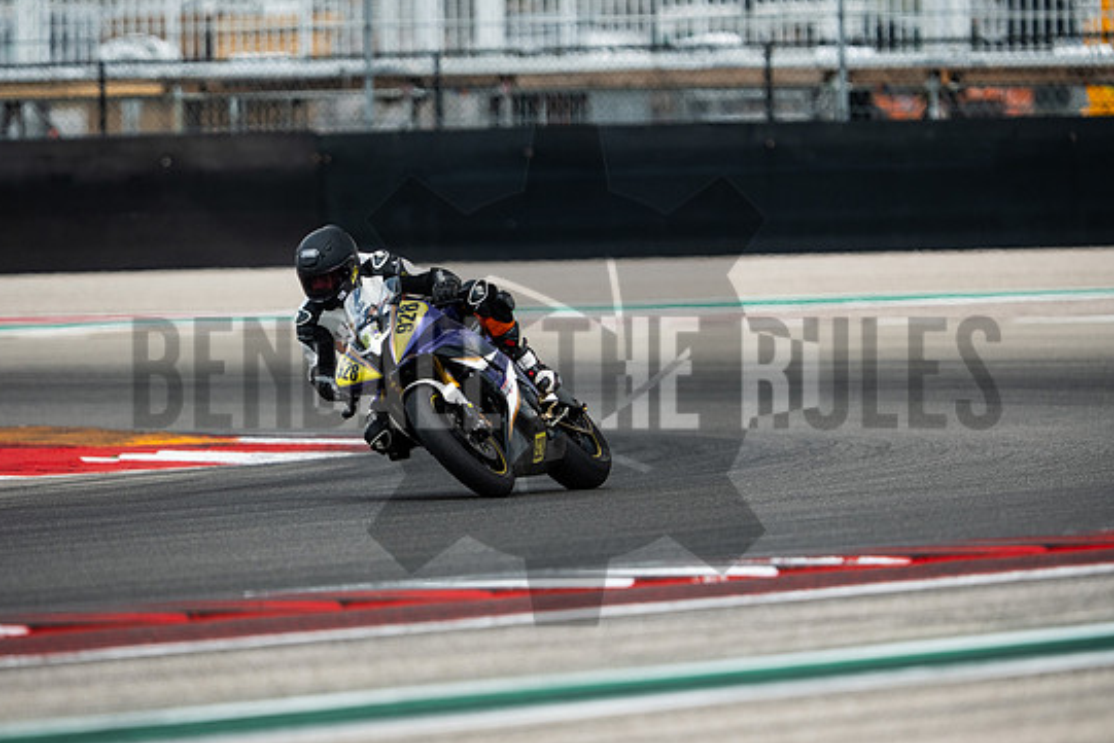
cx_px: 566
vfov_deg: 3.1
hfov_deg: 4.6
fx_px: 13928
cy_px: 376
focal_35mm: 450
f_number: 2.8
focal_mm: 280
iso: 320
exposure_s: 1/1600
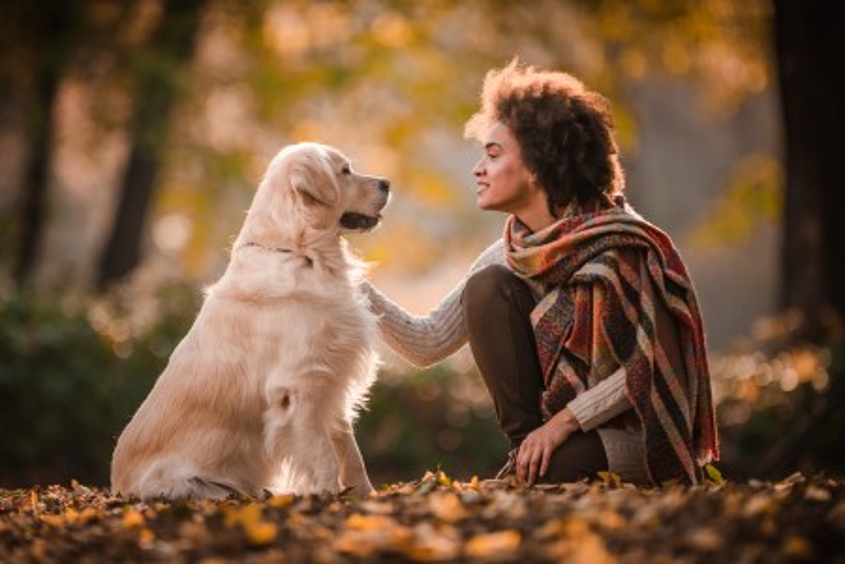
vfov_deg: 6.9
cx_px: 422
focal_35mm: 200
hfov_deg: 10.3
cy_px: 282
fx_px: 4694
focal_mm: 200
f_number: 2
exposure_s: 1/1000
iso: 200
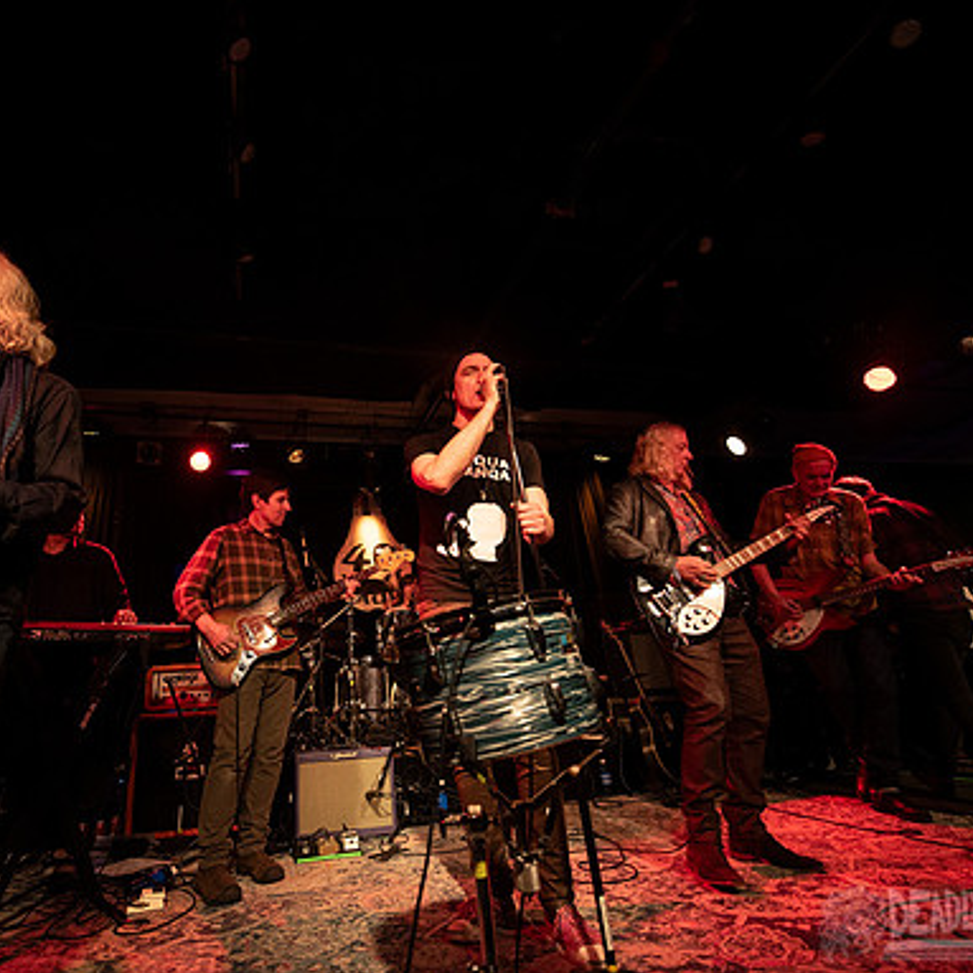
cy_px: 486
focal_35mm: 18
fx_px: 572
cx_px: 384
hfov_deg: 79.7
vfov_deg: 80.7
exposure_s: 1/250
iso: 2000
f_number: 3.2
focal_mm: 14
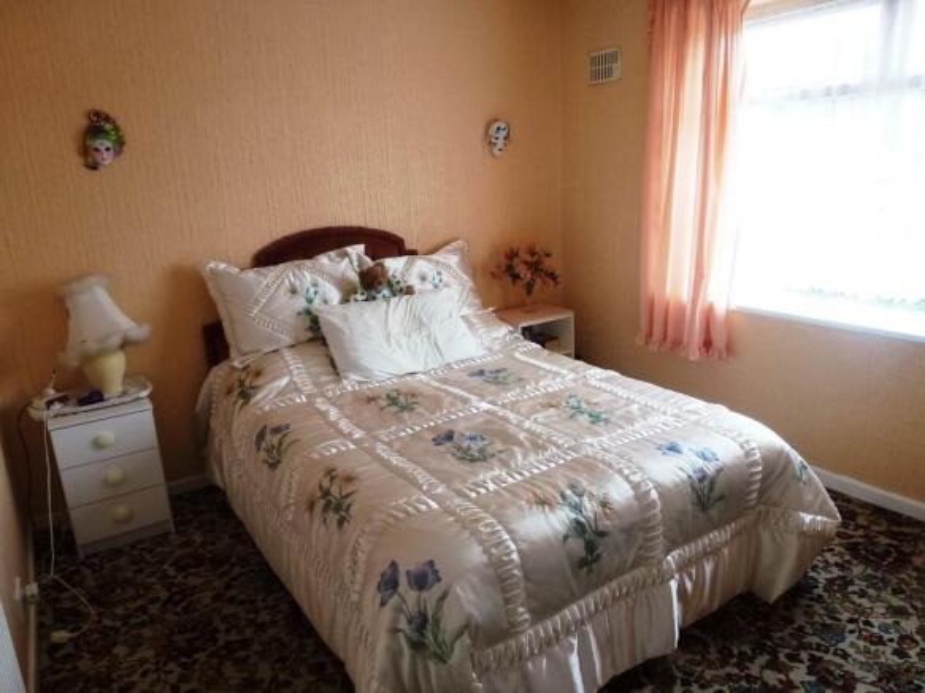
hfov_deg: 71.6
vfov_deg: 56.8
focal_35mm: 24
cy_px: 346
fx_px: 641
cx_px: 462
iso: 200
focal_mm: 4.3
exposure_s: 1/40
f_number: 3.3
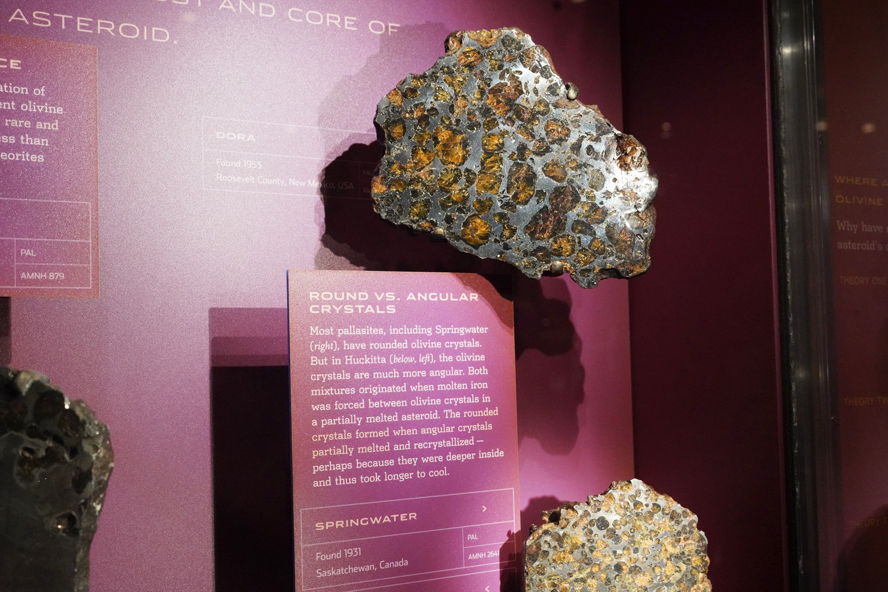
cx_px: 444
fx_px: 987
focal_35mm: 40
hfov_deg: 48.5
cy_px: 296
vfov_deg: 33.4
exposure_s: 1/80
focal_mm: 40
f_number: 9
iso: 10000
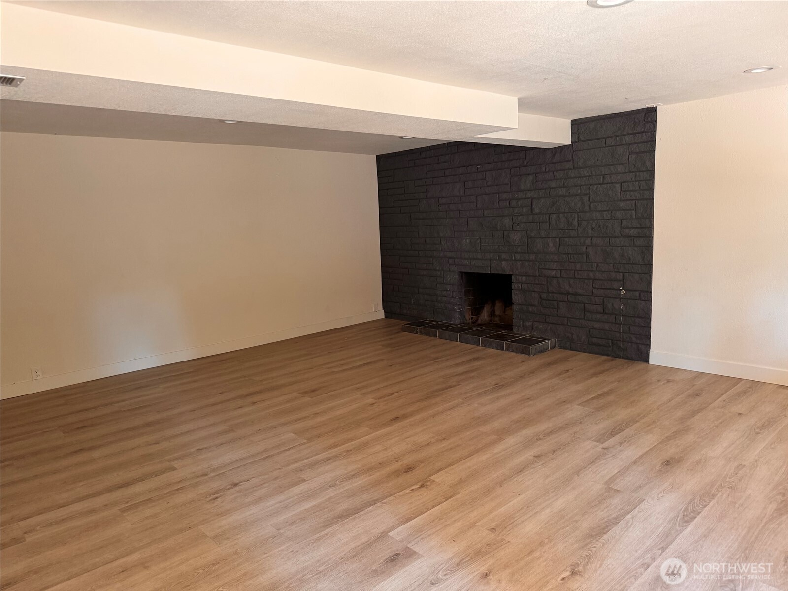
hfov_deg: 71.6
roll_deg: +2.2
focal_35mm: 24
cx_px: 394
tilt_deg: -7.2
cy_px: 296
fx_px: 546
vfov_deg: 56.8
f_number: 1.78
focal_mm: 6.76
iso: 200
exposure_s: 1/60
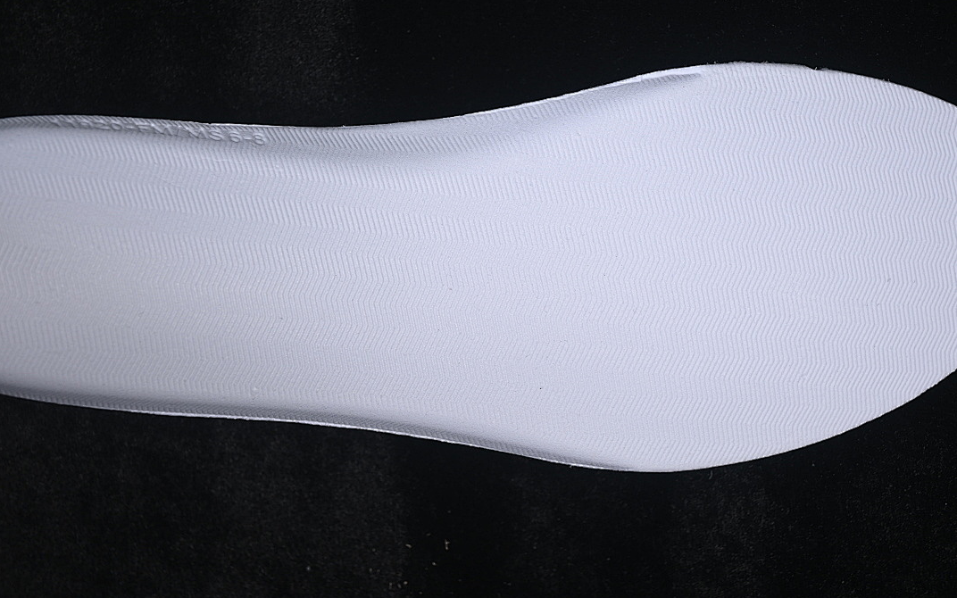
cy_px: 288
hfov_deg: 26.8
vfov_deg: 16.9
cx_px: 477
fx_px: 2008
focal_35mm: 77
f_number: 7.1
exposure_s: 1/80
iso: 160
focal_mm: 50
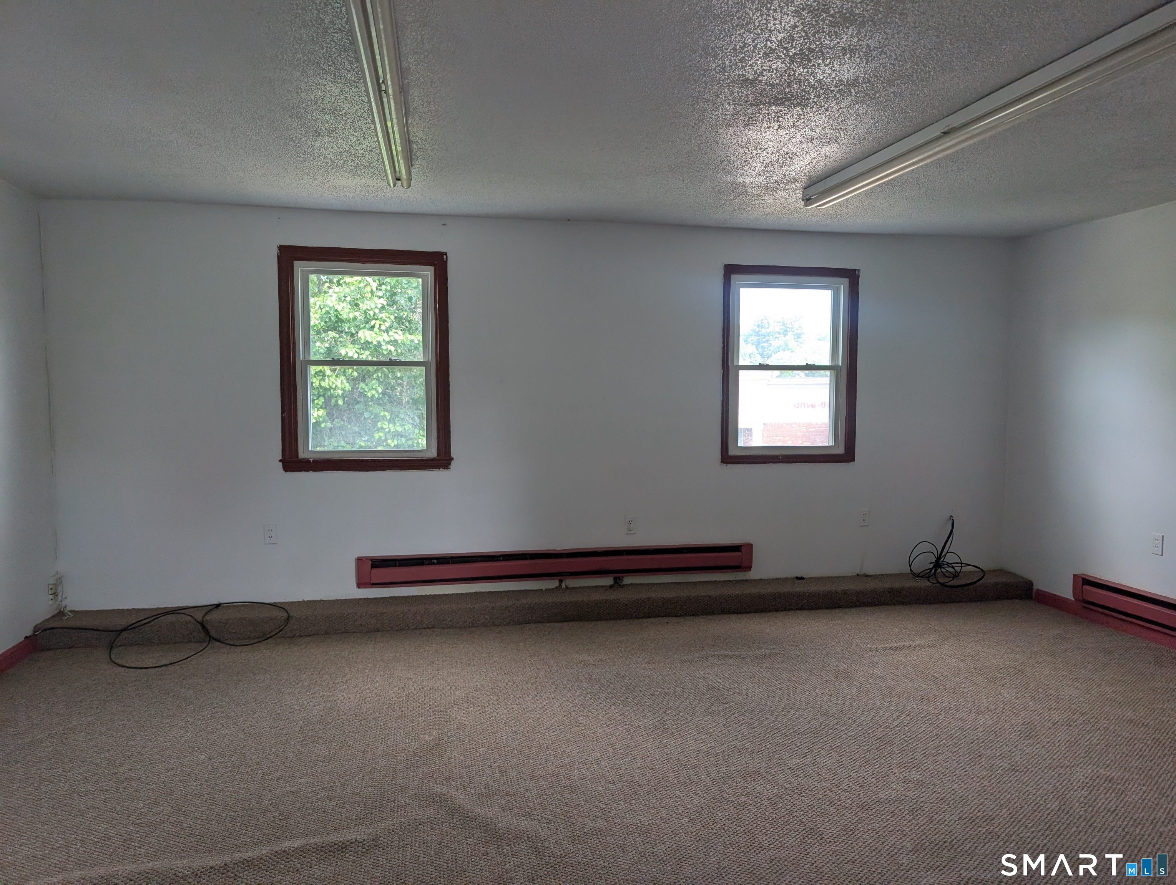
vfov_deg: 56.9
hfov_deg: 71.5
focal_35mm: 24
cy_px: 442
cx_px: 588
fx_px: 816
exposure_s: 1/327
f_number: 1.68
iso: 194
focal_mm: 6.9
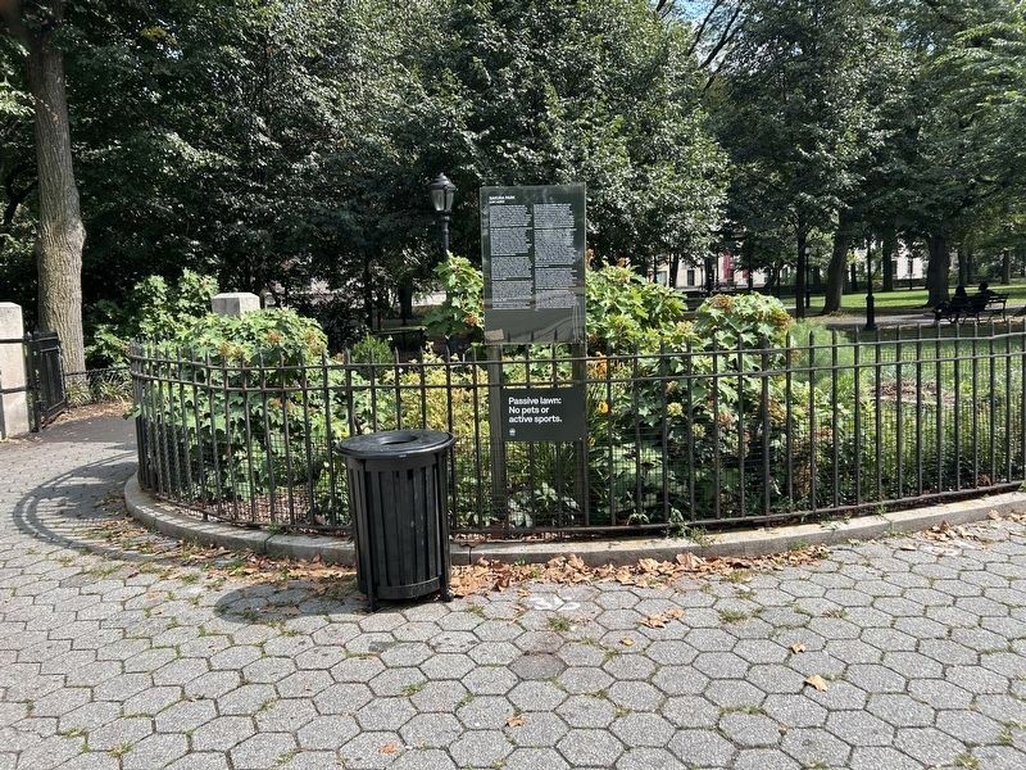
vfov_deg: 53.1
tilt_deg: -7.5
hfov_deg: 67.3
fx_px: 771
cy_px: 385
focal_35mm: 26
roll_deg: +2.1
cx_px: 513
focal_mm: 5.7
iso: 50
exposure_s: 1/1553
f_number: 1.5
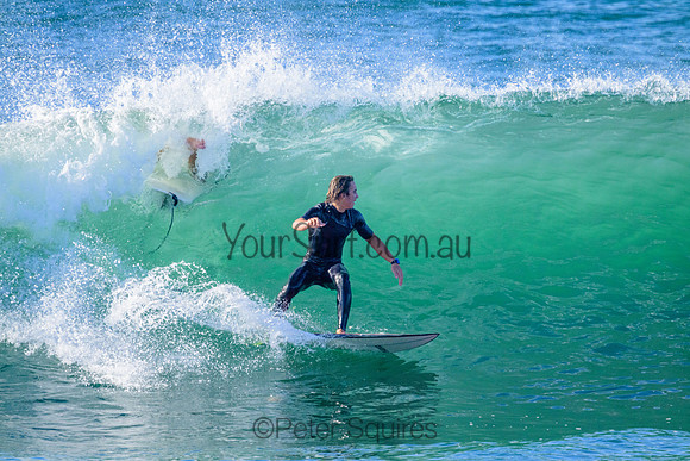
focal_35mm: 800
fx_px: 15336
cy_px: 230
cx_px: 345
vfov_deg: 1.7
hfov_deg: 2.6
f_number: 11
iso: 2500
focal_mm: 800
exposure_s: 1/2000
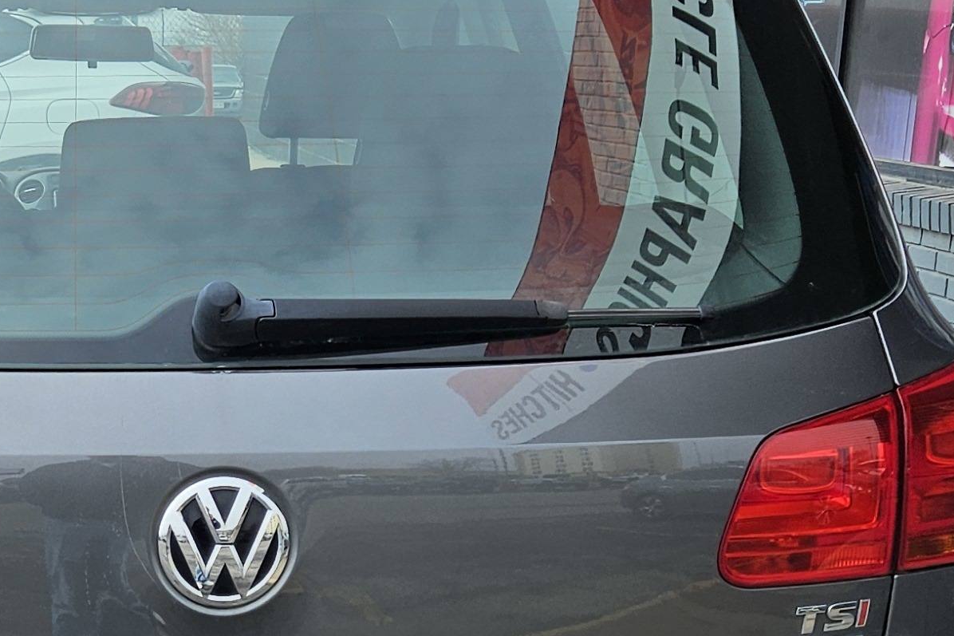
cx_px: 116
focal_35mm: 80
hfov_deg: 24.7
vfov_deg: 17.0
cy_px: 480
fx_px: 2120
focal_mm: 5.4
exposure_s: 1/1365
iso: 25
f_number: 1.8
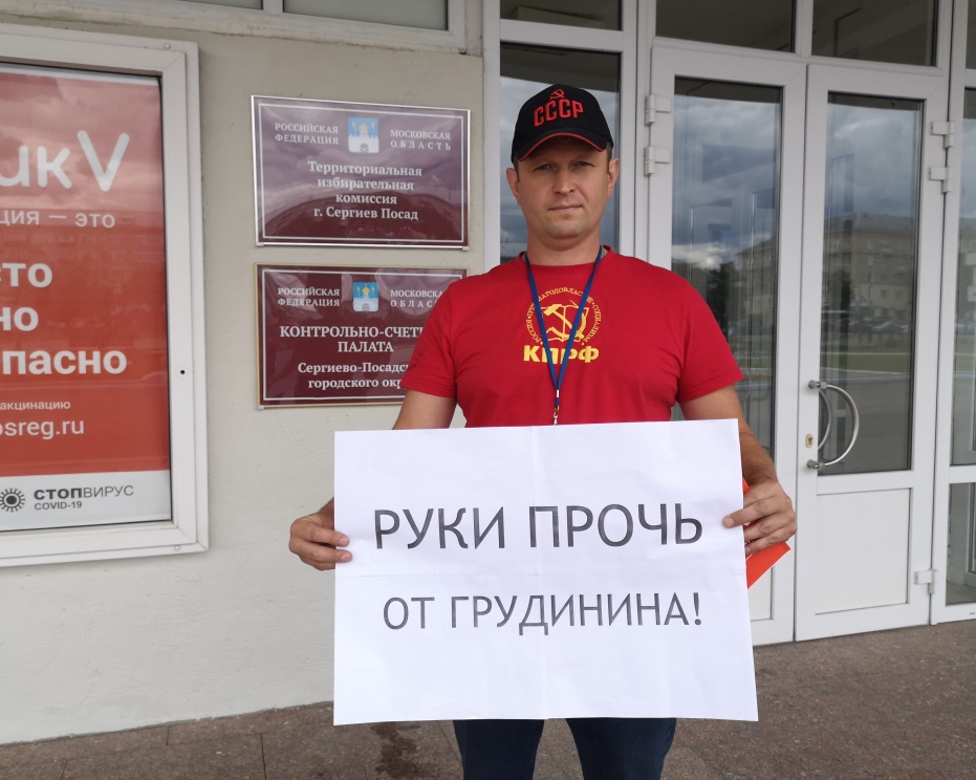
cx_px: 467
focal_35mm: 29
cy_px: 382
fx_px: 837
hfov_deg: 60.4
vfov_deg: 49.9
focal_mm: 3.95
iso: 50
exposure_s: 1/648
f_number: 1.8
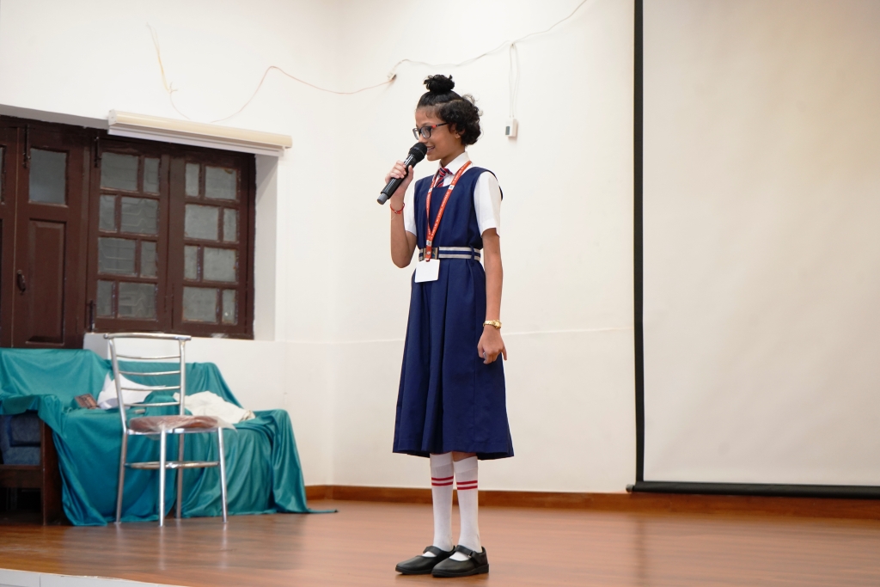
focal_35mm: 70
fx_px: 1711
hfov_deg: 28.8
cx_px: 440
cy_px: 294
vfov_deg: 19.5
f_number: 5.6
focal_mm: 70
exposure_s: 1/80
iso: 3200
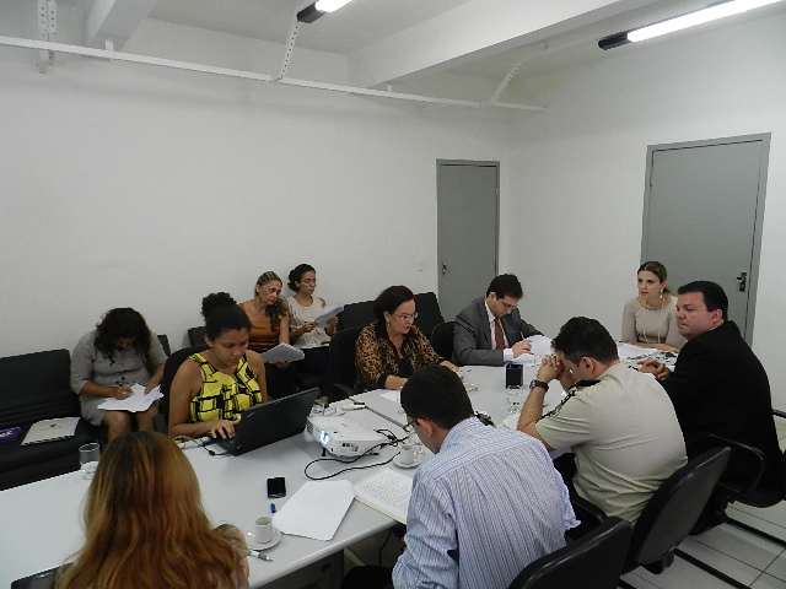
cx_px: 393
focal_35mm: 23
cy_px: 294
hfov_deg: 73.9
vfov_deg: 58.9
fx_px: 522
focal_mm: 4
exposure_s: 1/30
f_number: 3.4
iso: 180
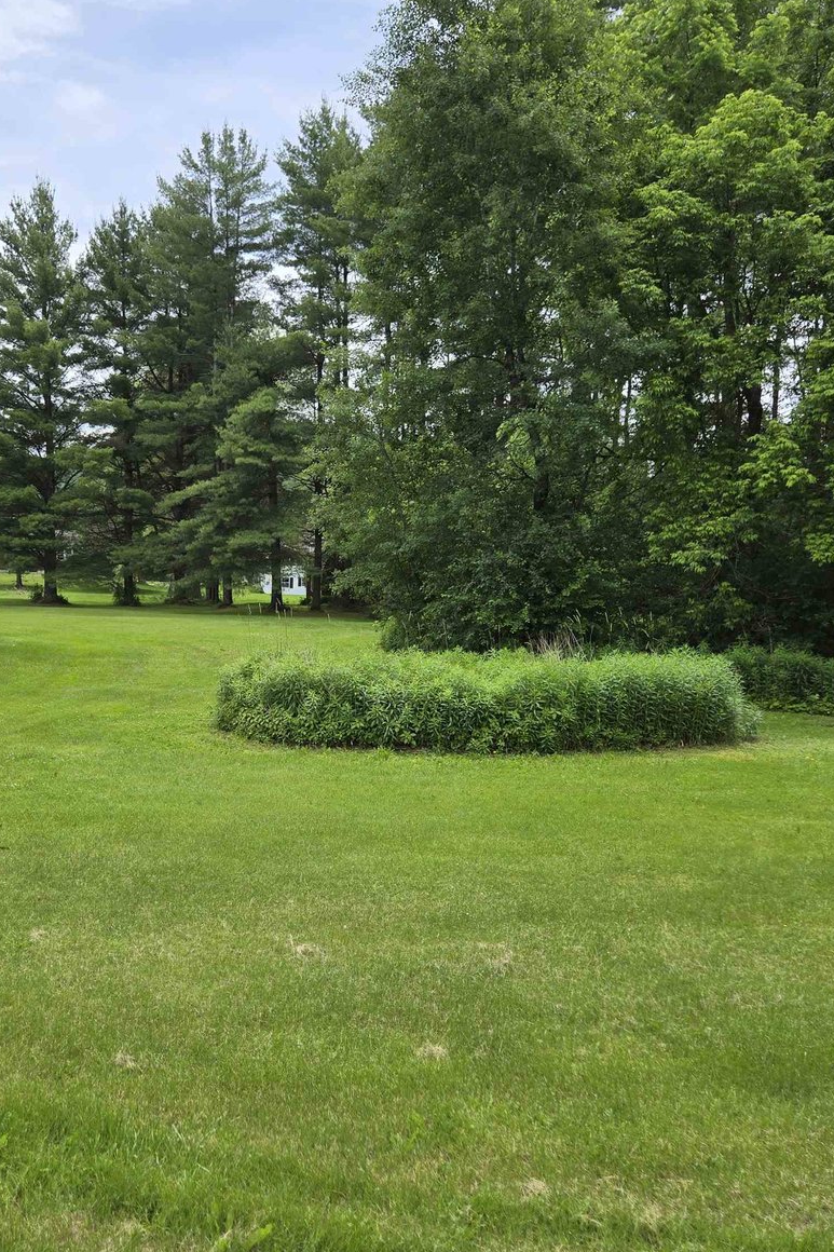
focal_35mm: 33
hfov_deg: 39.5
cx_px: 286
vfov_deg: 57.2
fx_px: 1147
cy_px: 641
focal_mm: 5.4
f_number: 1.8
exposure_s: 1/1593
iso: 25
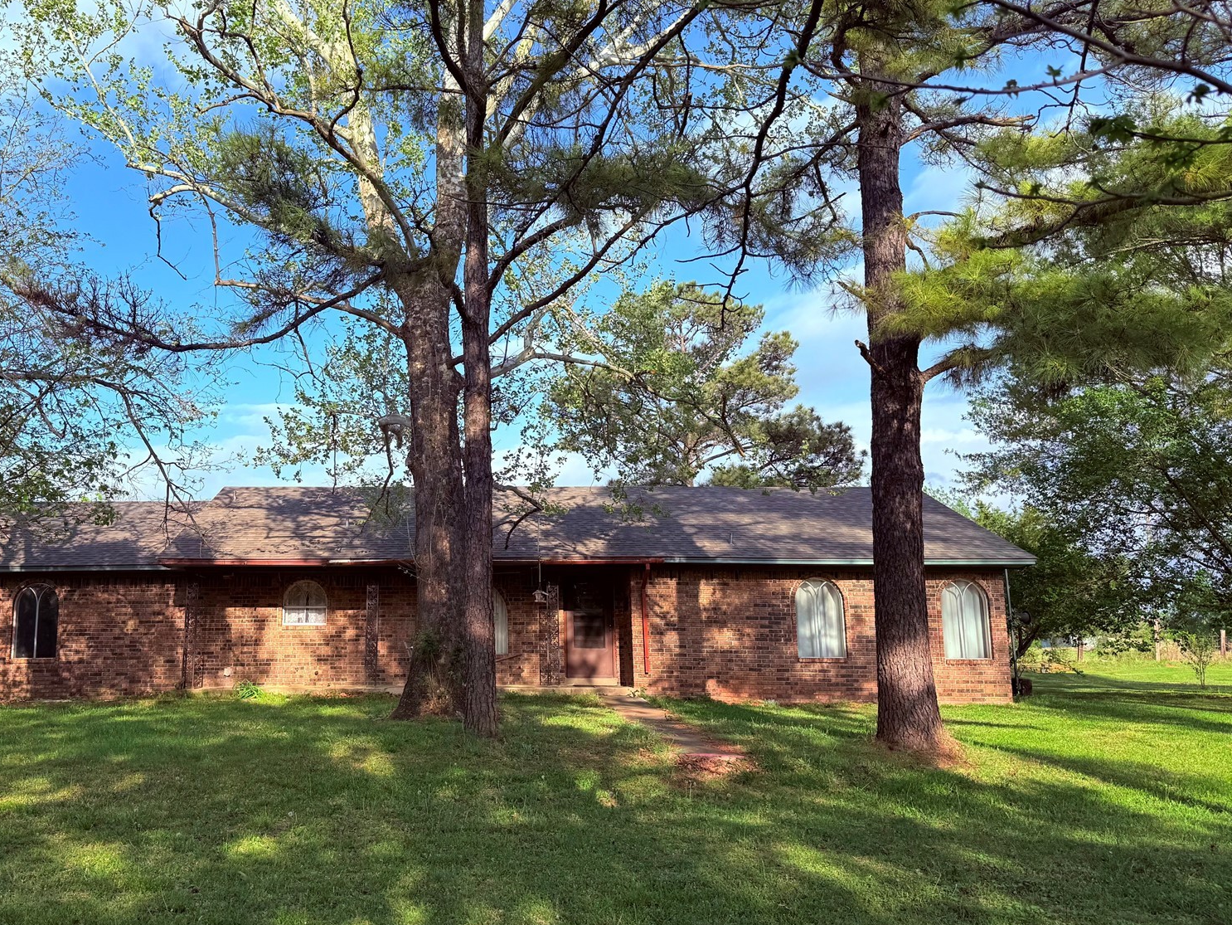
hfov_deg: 57.5
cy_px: 470
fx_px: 1103
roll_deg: +0.0
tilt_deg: +10.9
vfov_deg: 45.5
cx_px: 454
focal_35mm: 31
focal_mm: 6.76
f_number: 1.78
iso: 80
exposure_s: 1/2110
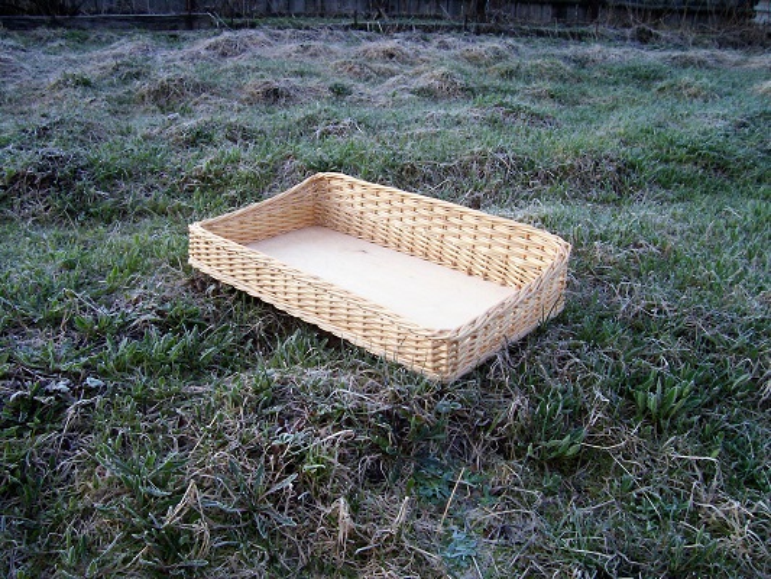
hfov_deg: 53.9
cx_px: 386
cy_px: 290
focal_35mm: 34
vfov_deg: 41.8
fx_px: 757
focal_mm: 5.6
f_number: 2.7
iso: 80
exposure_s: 1/132
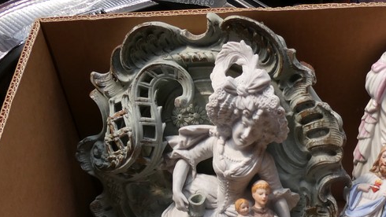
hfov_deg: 35.8
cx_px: 236
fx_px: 594
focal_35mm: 58
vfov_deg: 18.6
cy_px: 314
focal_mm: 4.3
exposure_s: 1/160
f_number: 3.3
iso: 80
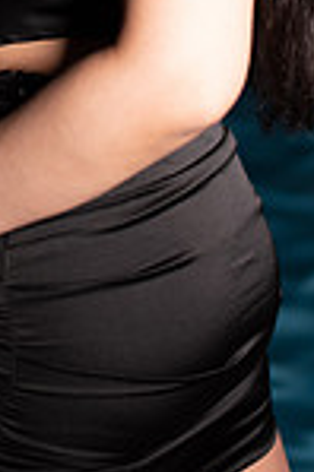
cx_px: 117
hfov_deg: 12.9
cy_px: -171
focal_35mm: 106
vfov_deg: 17.8
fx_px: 1390
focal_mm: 35
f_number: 1.4
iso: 800
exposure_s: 1/640
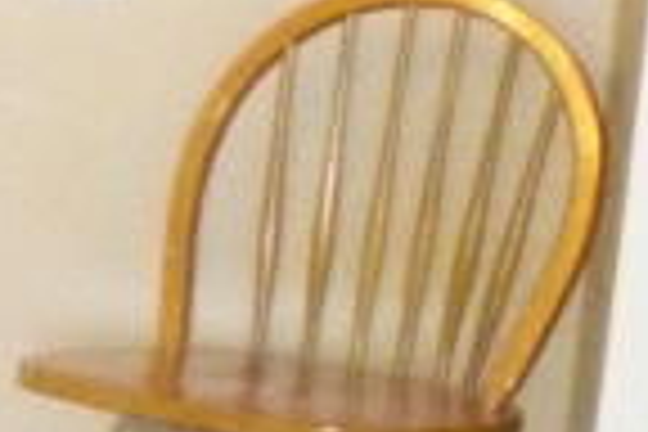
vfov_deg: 6.4
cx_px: -1634
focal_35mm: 214
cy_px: 414
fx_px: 3852
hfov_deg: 7.7
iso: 800
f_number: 3.3
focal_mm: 5.2
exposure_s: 1/30
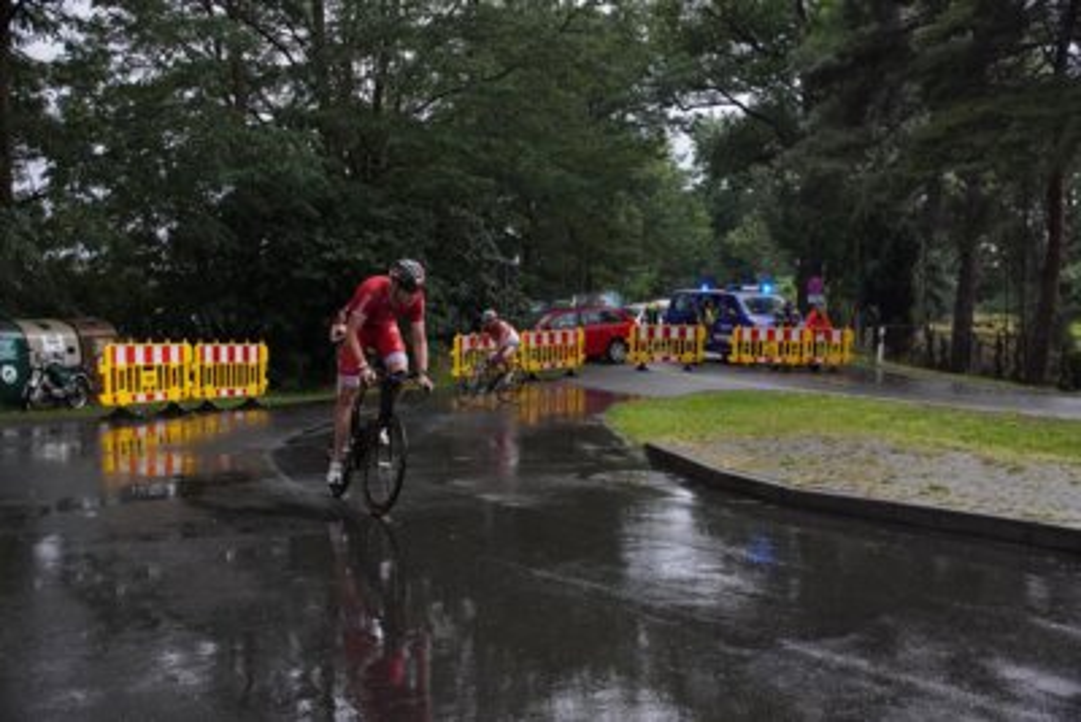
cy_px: 361
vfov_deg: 31.9
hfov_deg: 46.4
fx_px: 1262
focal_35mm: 42
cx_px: 540
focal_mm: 28
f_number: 6.3
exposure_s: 1/640
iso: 2500
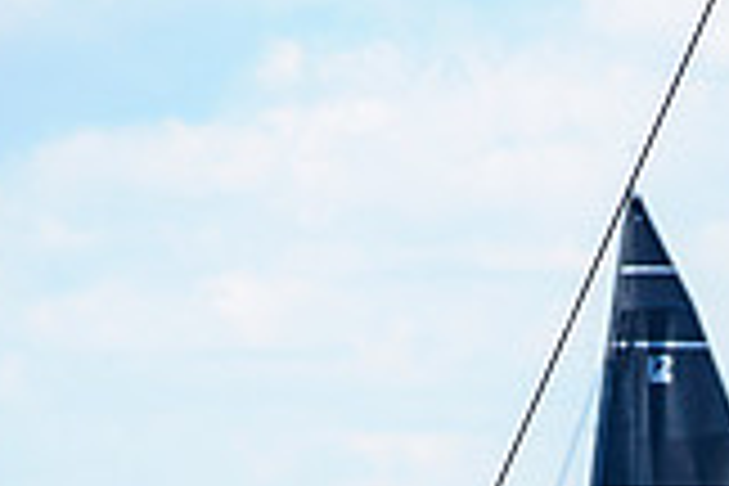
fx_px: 15936
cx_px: 854
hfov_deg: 2.6
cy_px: 902
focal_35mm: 787
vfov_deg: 1.7
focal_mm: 200
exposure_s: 1/1250
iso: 320
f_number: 5
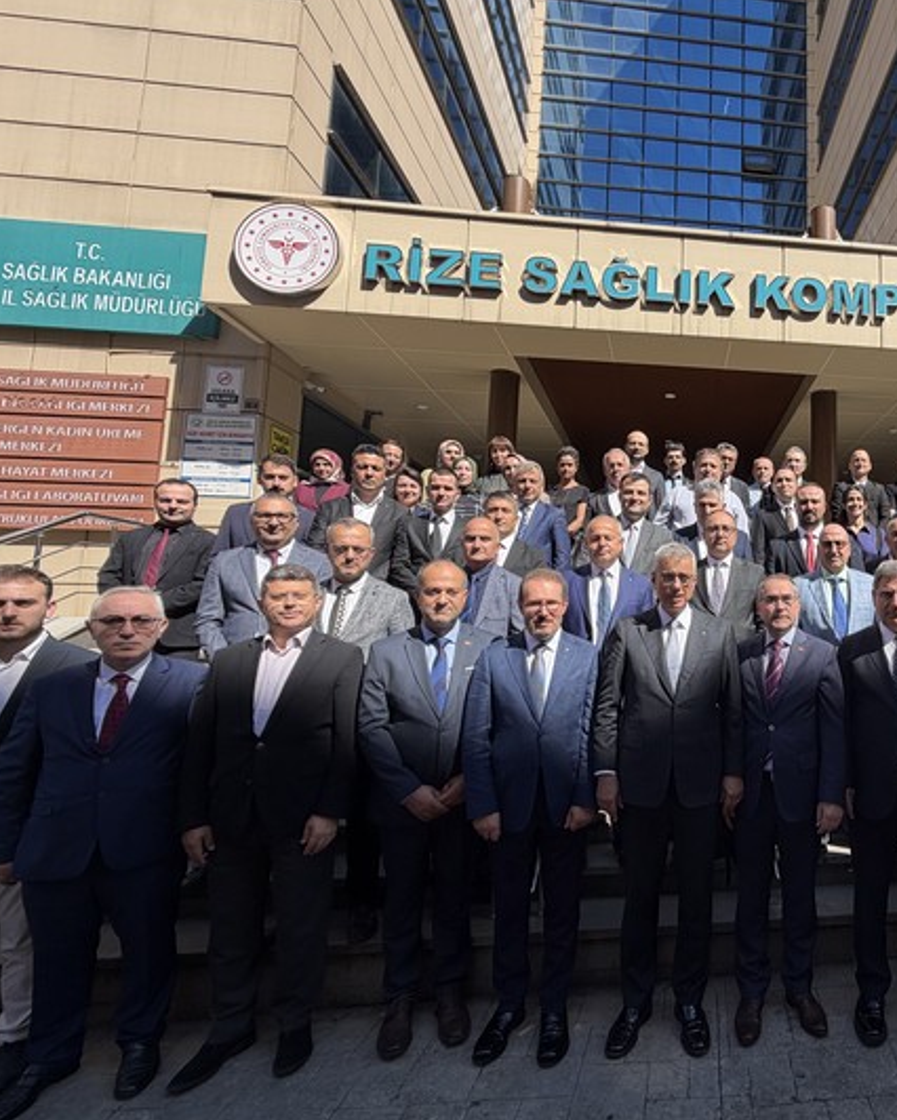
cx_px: 745
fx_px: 630
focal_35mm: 19
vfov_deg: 83.3
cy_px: 561
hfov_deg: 63.3
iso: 32
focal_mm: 2.22
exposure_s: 1/770
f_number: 2.2
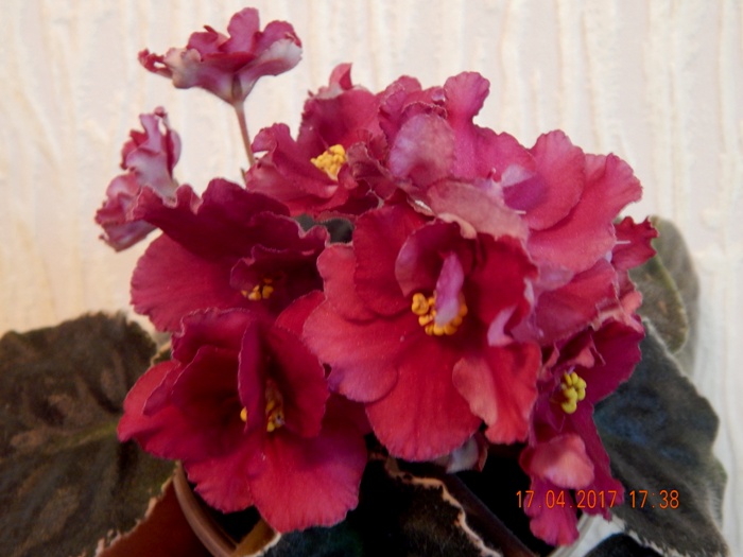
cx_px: 372
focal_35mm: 38
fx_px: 816
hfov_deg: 49.0
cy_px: 278
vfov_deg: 37.7
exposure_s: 1/15
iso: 400
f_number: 3.4
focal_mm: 6.8
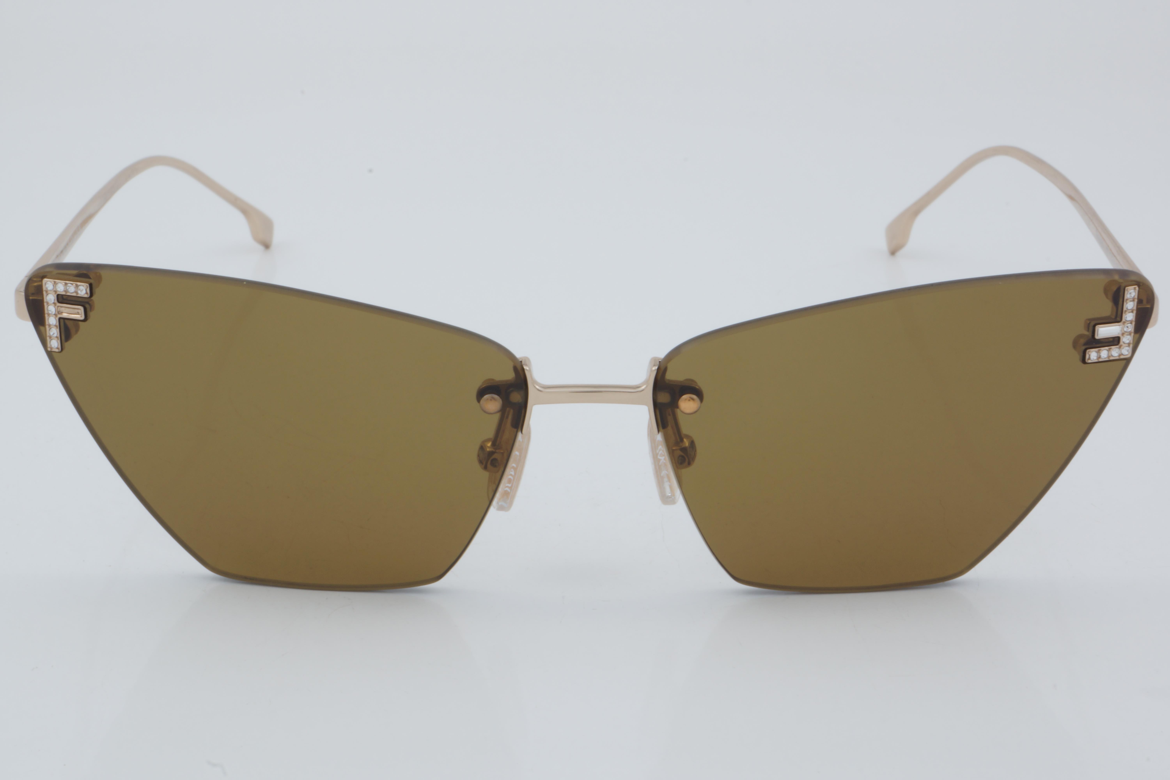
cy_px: 390
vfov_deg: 16.6
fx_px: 2681
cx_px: 585
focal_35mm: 82
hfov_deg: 24.6
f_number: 32
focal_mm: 55
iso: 100
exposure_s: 1/3
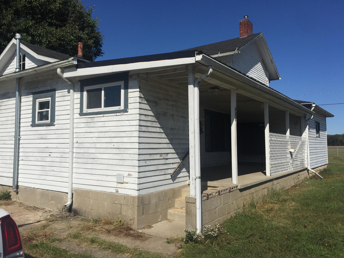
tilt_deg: +2.7
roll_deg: -0.3
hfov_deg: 60.0
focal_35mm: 30
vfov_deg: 46.8
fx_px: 298
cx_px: 170
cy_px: 126
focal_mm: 4.15
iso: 32
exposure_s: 1/6623
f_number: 2.2
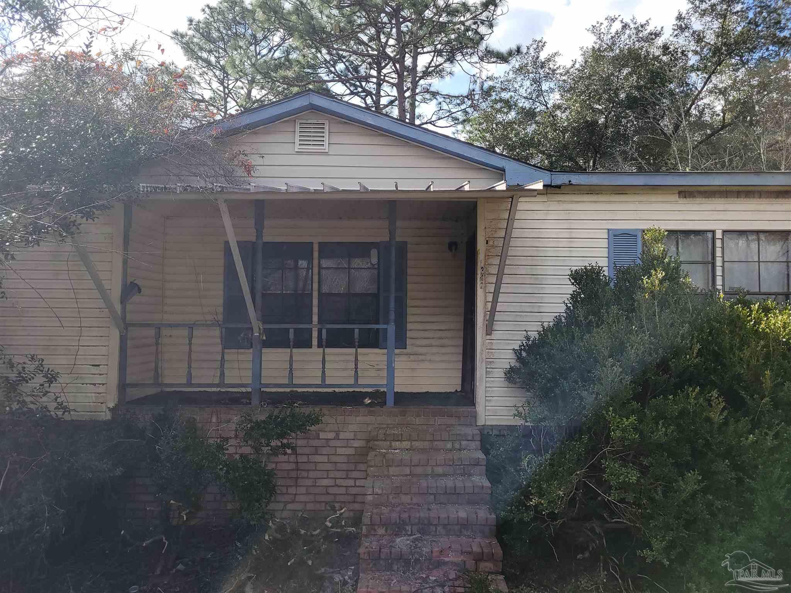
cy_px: 296
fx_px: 594
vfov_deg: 53.1
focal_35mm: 26
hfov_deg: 67.3
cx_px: 396
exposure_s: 1/1053
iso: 40
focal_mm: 5.4
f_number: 1.8
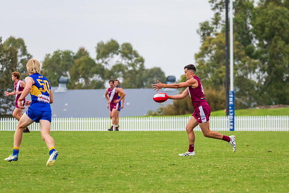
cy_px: 108
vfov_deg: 4.5
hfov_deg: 6.7
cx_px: 171
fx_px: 2471
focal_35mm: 308
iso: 1000
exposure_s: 1/1250
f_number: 6.3
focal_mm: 250
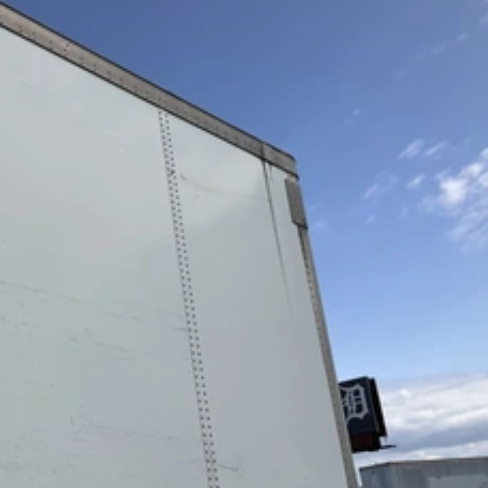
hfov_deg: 36.0
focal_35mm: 45
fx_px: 718
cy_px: 285
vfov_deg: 37.5
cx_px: 83
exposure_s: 1/2538
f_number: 1.8
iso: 25
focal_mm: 3
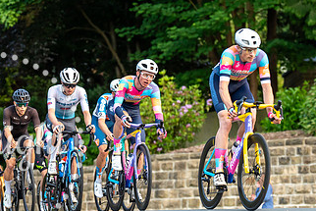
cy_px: 94
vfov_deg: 7.3
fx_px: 1660
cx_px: 144
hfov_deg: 10.9
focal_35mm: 189
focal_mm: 105
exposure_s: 1/1000
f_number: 2.8
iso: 1250
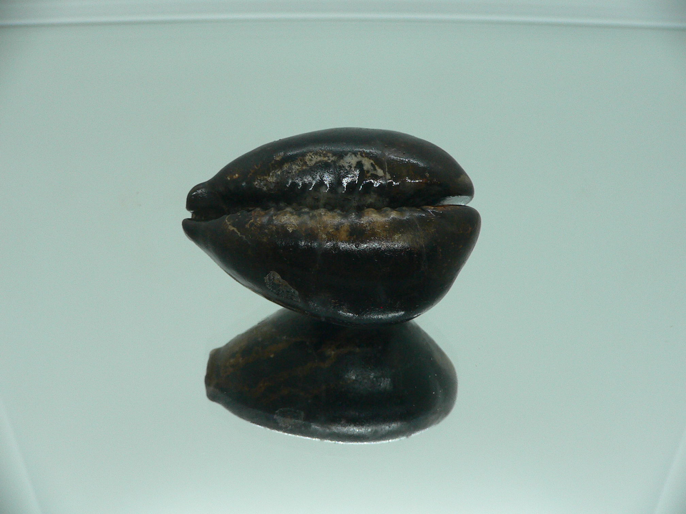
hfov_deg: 52.6
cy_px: 257
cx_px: 343
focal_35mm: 35
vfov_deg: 40.7
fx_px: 694
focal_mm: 4.6
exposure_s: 1/60
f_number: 2.8
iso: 150
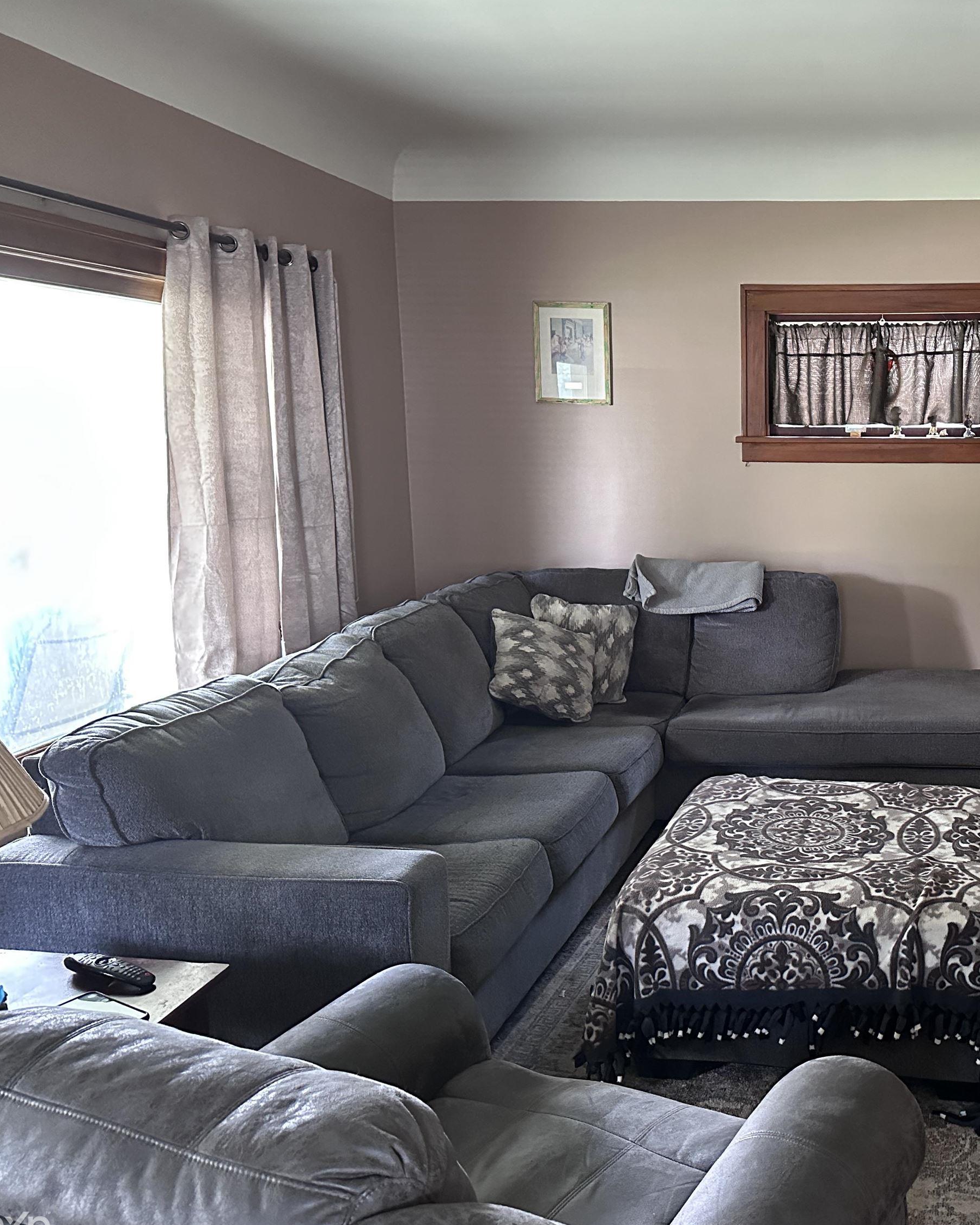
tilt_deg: -8.8
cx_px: 818
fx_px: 1160
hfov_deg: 43.1
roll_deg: -0.6
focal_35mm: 32
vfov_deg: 55.7
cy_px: 621
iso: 1000
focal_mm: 6.86
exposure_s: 1/48
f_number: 1.78
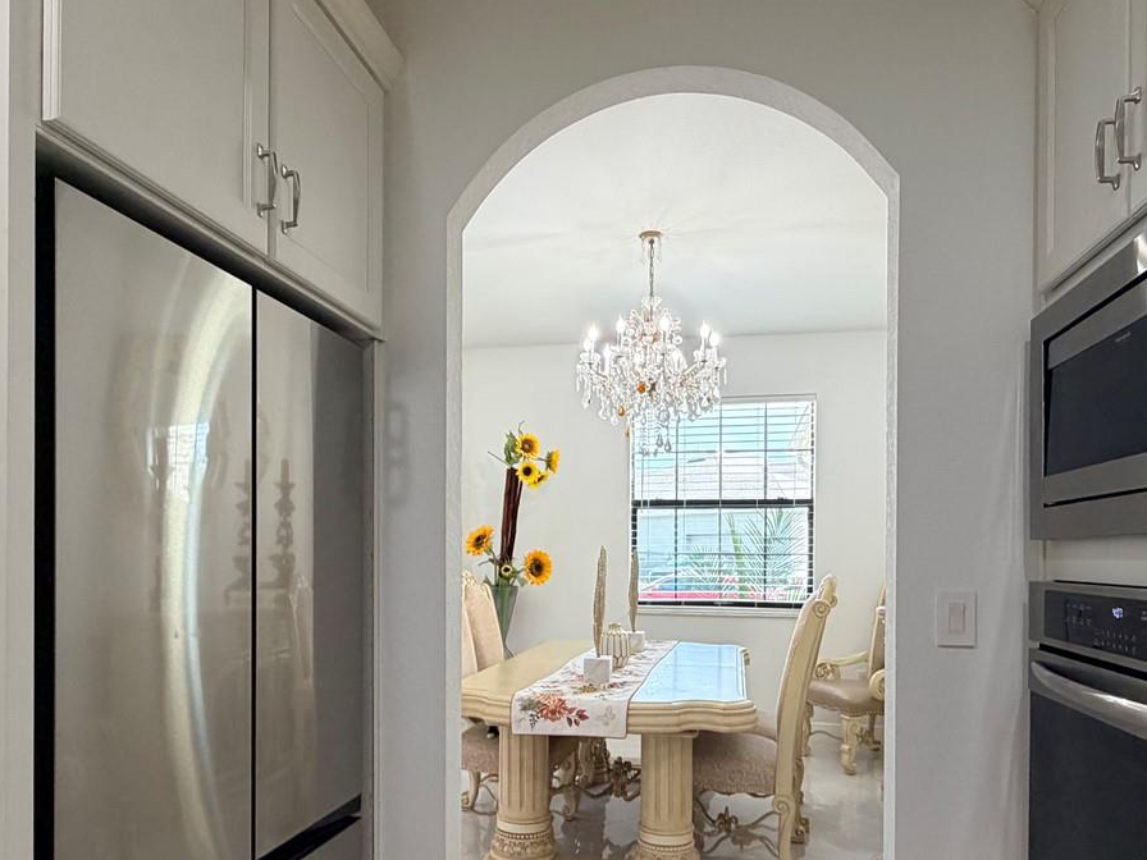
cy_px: 555
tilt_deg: +0.0
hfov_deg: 69.4
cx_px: 570
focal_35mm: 25
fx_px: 828
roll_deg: +0.0
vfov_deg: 54.0
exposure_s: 1/120
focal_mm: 2.22
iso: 200
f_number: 2.2
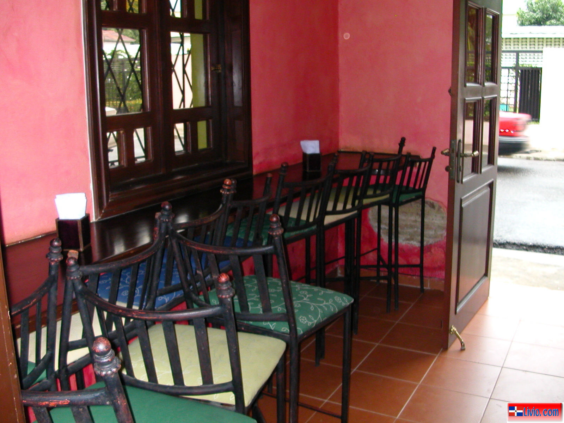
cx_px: 282
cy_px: 212
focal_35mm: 37
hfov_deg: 50.1
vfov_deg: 38.7
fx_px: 603
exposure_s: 1/59.9
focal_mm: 5.6
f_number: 2.7
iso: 200
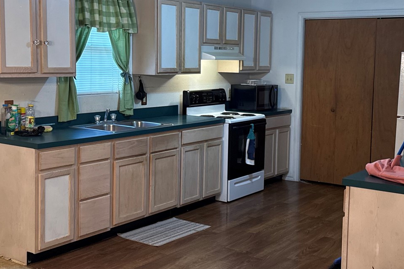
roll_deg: -1.7
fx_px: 595
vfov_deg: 25.5
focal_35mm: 53
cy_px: 120
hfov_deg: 37.5
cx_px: 223
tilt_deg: -3.6
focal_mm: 6.76
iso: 200
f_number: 1.78
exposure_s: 1/60
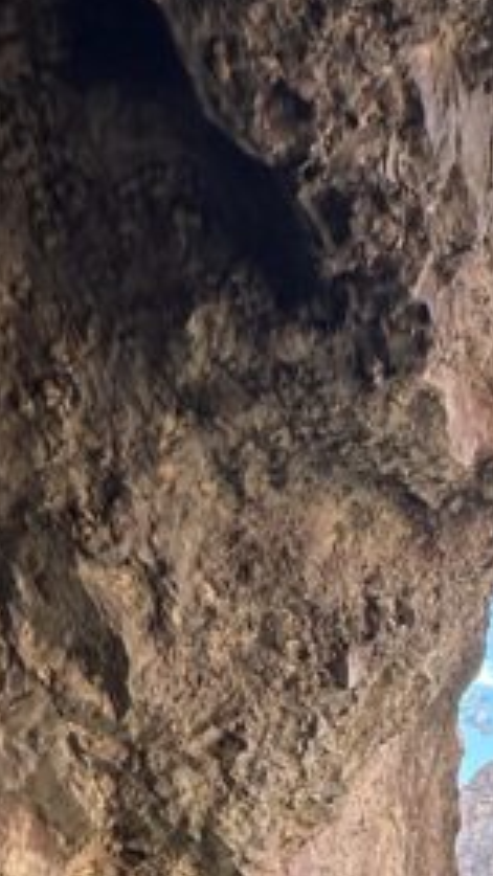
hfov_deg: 19.8
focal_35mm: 56
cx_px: 634
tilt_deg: +22.6
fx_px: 1301
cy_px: 1033
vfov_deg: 31.6
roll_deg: +1.5
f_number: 2.2
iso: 40
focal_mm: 2.22
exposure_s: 1/237
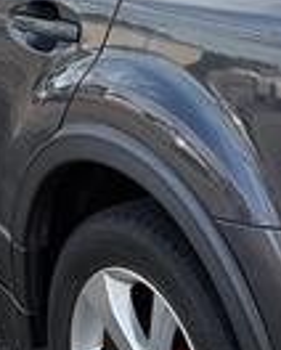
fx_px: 1276
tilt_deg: -12.6
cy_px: 42
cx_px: 323
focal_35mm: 123
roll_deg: +1.6
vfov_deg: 15.5
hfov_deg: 12.3
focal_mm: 5.96
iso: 64
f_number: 1.6
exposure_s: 1/801
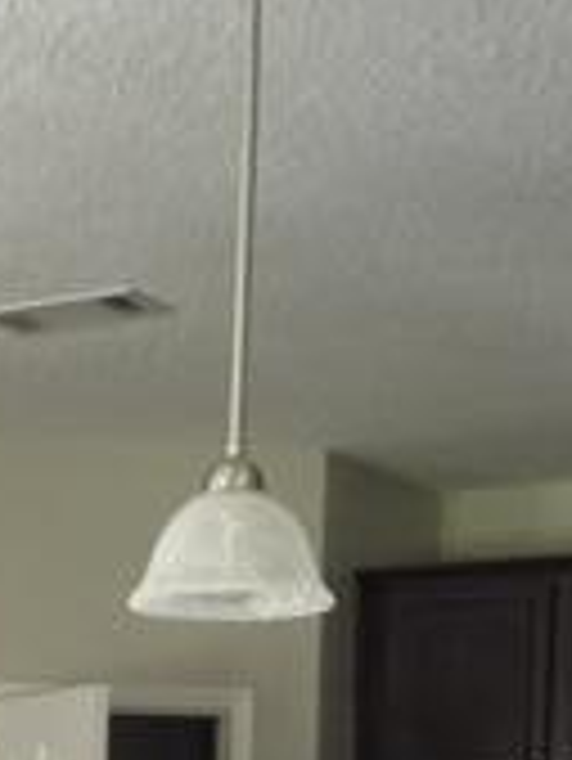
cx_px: -356
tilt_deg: -1.6
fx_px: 2420
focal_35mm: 110
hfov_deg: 12.6
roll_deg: -0.7
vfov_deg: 16.9
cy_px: 958
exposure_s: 1/8
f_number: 2.2
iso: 100
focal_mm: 4.15
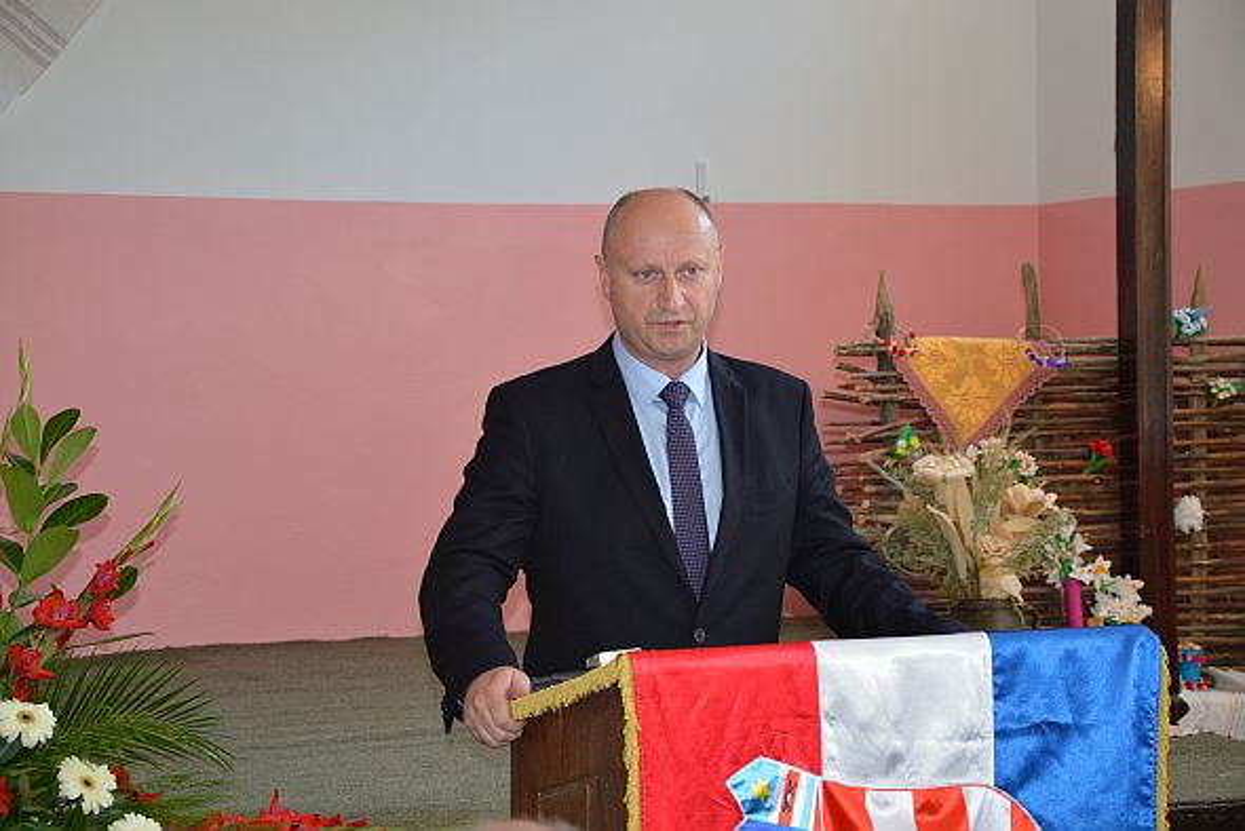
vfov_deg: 15.7
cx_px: 622
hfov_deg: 23.4
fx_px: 3010
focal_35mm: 87
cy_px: 416
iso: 720
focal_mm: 58
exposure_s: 1/60
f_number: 5
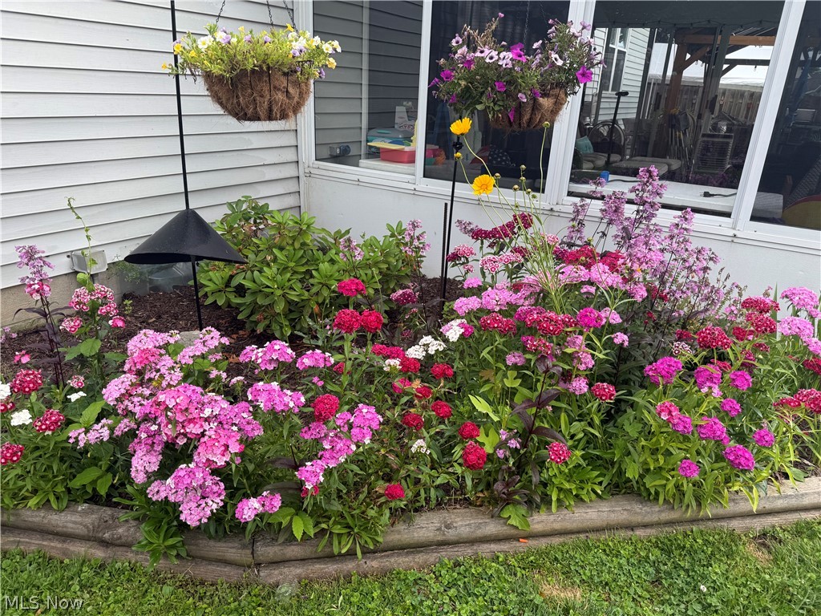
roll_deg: -2.6
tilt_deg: -21.3
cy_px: 308
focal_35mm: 24
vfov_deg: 56.8
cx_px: 410
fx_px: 569
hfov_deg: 71.6
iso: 80
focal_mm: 6.76
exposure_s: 1/372
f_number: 1.78
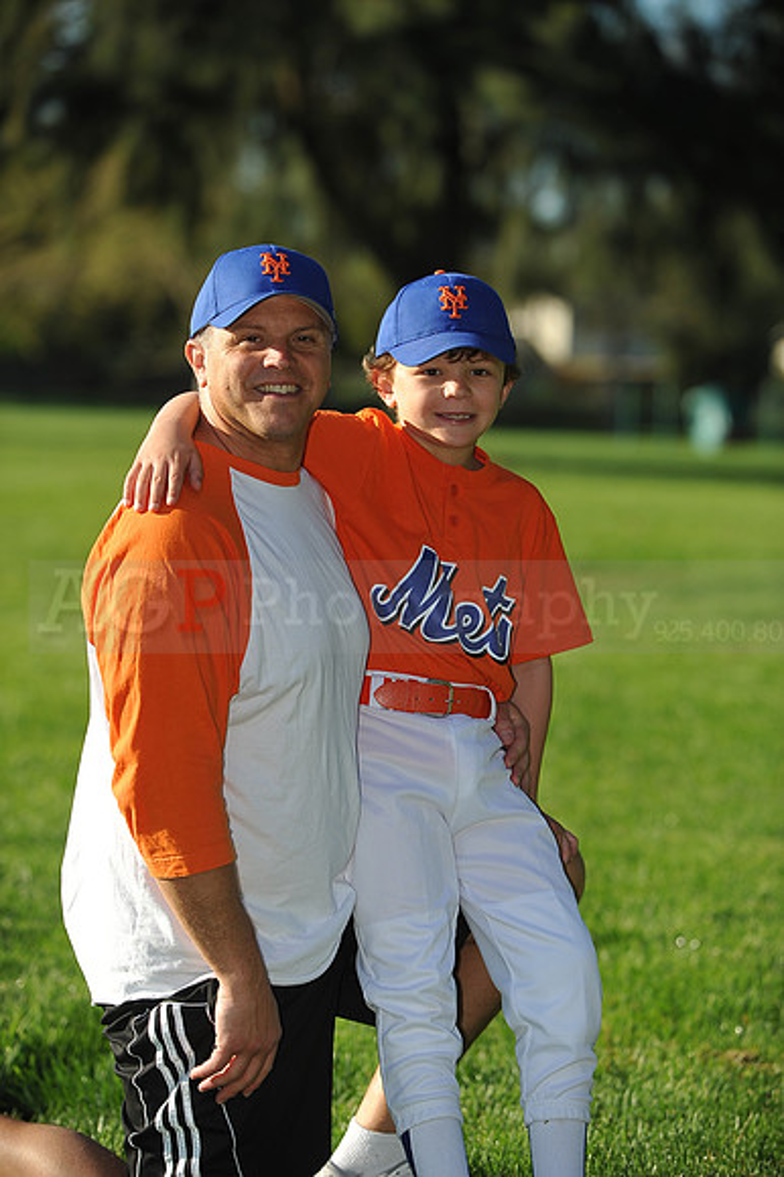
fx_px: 5396
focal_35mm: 165
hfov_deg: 8.3
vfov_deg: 12.5
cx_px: 392
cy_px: 588
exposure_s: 1/1600
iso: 200
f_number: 4
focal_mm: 165
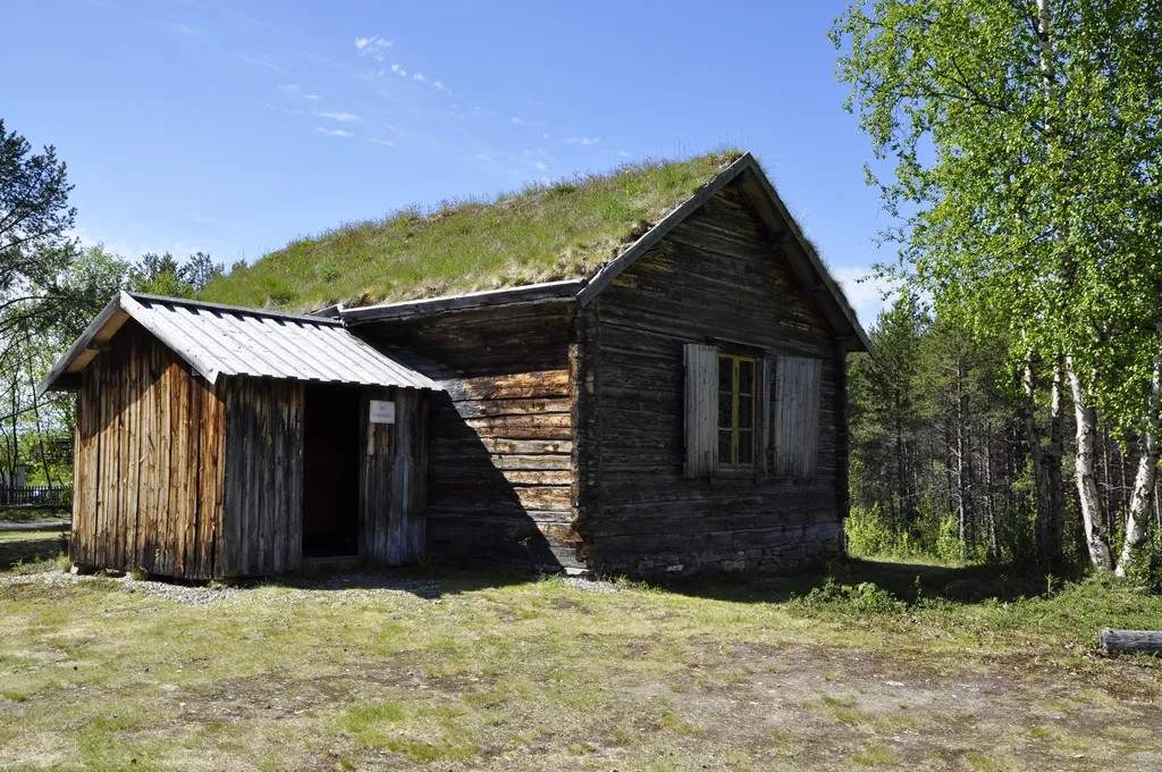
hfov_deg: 57.3
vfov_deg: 39.9
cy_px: 386
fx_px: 1064
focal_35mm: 33
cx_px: 581
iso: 200
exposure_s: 1/250
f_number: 10
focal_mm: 22
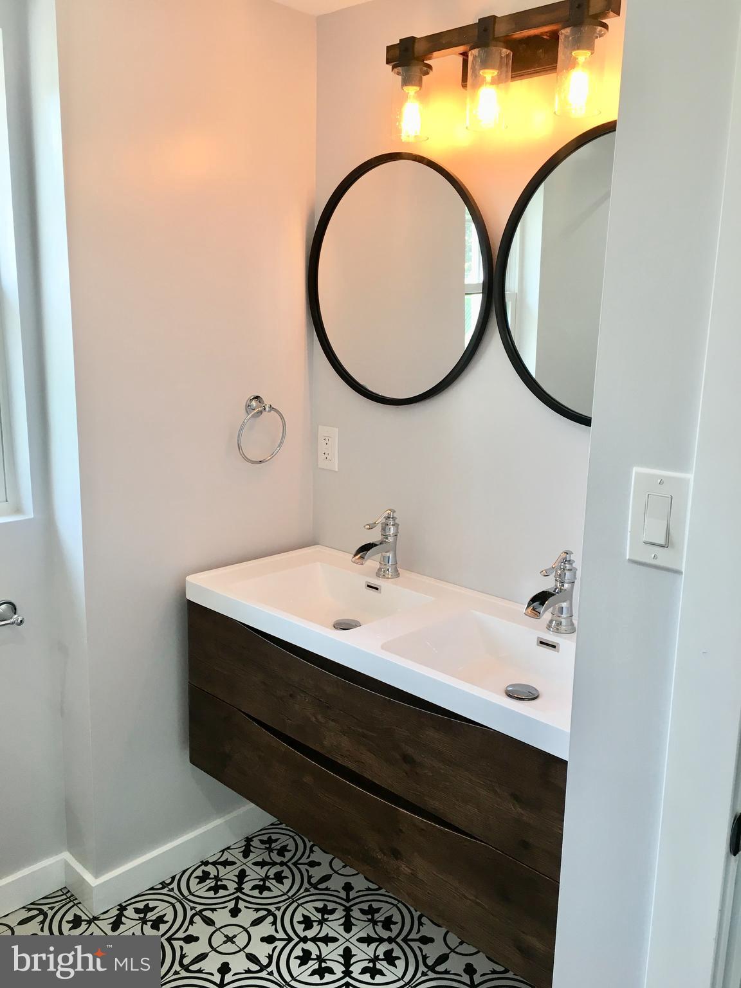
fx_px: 828
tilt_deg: -11.1
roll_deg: -1.9
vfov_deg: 61.7
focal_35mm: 29
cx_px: 370
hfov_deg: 48.2
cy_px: 494
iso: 25
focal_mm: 4.15
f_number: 2.2
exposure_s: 1/40
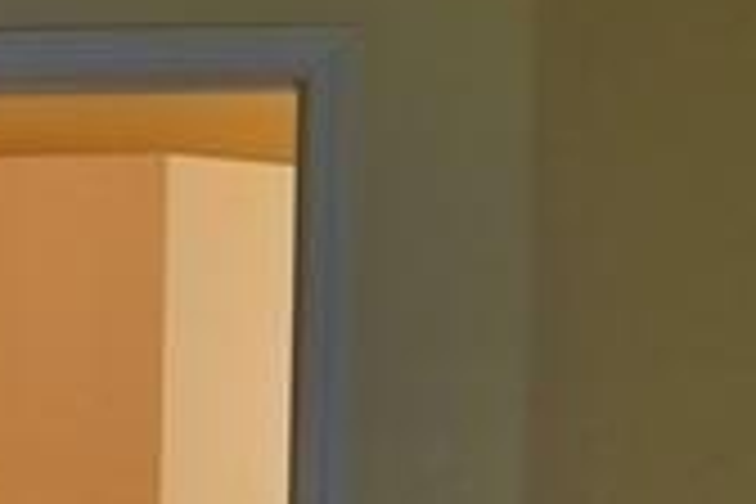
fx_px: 3675
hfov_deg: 10.8
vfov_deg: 7.6
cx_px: -720
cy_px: 860
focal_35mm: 175
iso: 400
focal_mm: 18
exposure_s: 1/80
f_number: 4.5
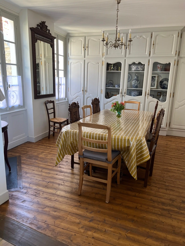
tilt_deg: -12.9
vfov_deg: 67.3
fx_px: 185
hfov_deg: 53.1
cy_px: 123
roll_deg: -0.9
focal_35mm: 26
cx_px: 92
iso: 125
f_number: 1.5
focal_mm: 5.7
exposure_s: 1/119
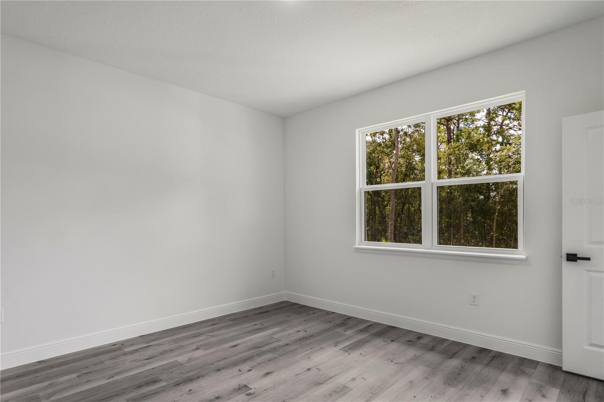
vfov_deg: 67.3
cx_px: 302
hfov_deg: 90.0
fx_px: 302
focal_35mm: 18
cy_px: 201
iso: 100
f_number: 2.8
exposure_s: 1/60
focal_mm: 12
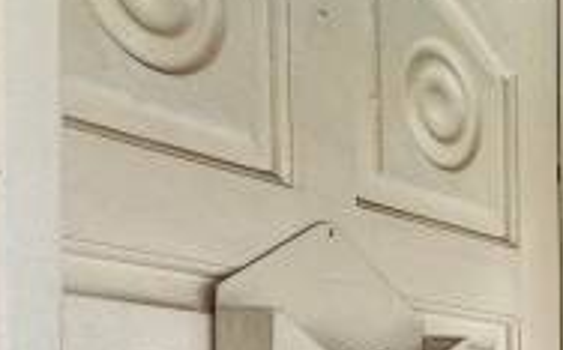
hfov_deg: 16.5
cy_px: 458
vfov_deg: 15.3
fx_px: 1241
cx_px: 1228
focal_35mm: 81
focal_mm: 2.22
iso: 40
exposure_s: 1/325
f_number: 2.2
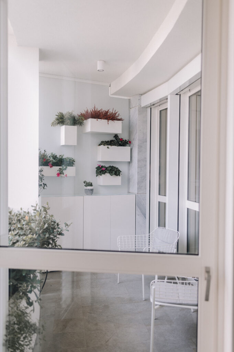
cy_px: 176
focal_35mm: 35
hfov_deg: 37.8
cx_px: 117
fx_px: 342
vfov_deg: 54.5
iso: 640
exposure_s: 1/250
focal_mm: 35
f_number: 2.2
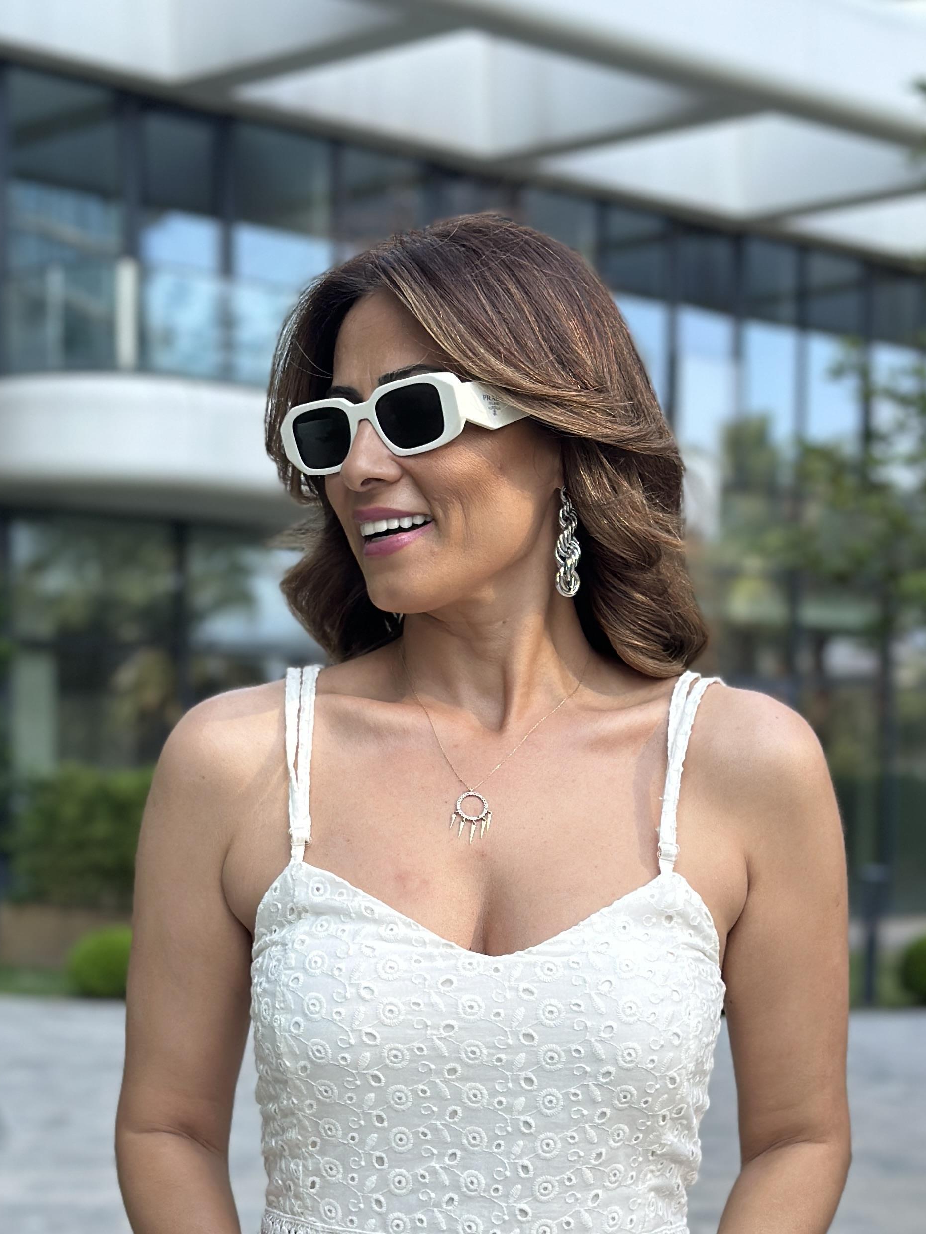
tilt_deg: -2.4
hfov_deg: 18.9
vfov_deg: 24.8
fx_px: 2782
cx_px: 470
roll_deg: -0.4
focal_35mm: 78
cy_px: 908
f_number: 1.78
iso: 80
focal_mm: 6.86
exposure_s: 1/756
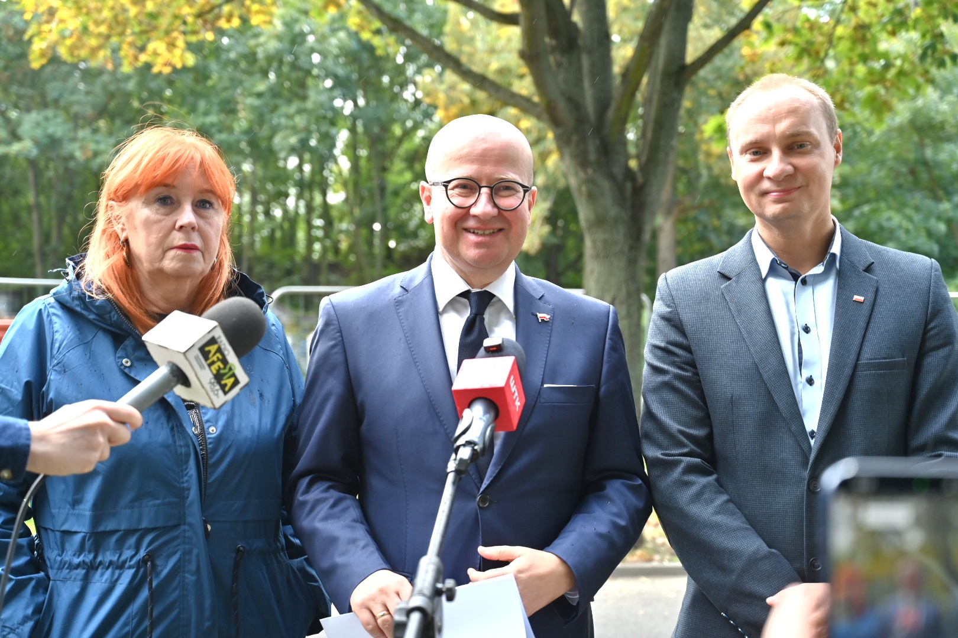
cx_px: 479
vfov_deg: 26.5
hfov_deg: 38.9
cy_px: 319
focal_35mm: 51
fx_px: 1357
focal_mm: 51
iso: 400
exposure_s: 1/250
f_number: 4
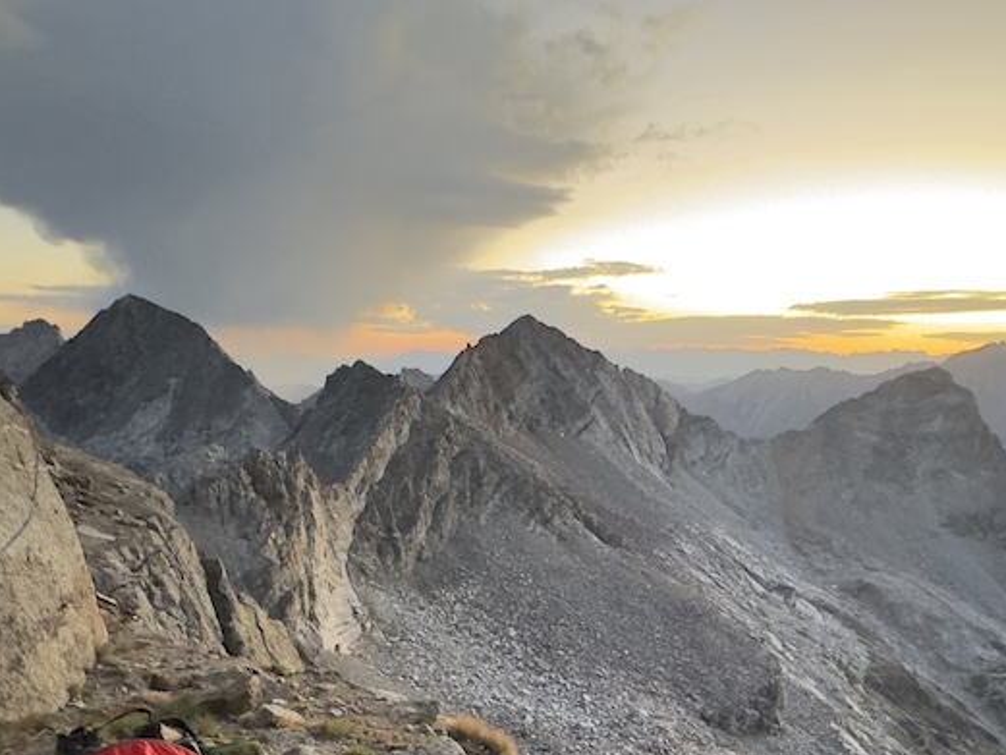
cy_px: 718
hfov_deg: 61.1
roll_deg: +0.2
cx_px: 602
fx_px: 843
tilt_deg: -24.5
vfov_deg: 42.9
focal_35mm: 29
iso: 1600
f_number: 2.2
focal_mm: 2.22
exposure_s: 1/40
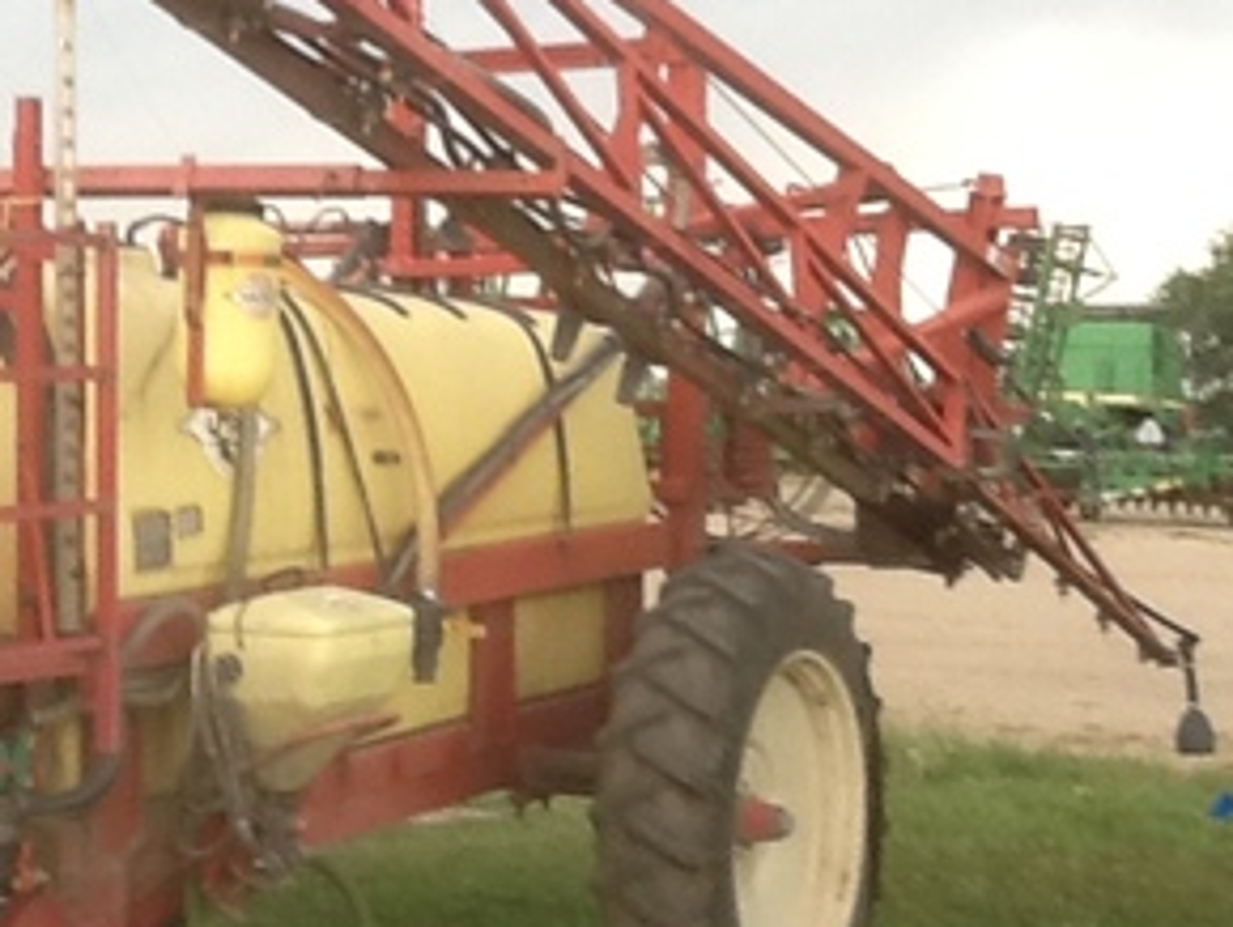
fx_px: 2139
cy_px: 425
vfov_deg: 24.4
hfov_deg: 30.6
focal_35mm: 60
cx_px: 102
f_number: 2.4
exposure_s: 1/40
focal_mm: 2.03
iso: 80
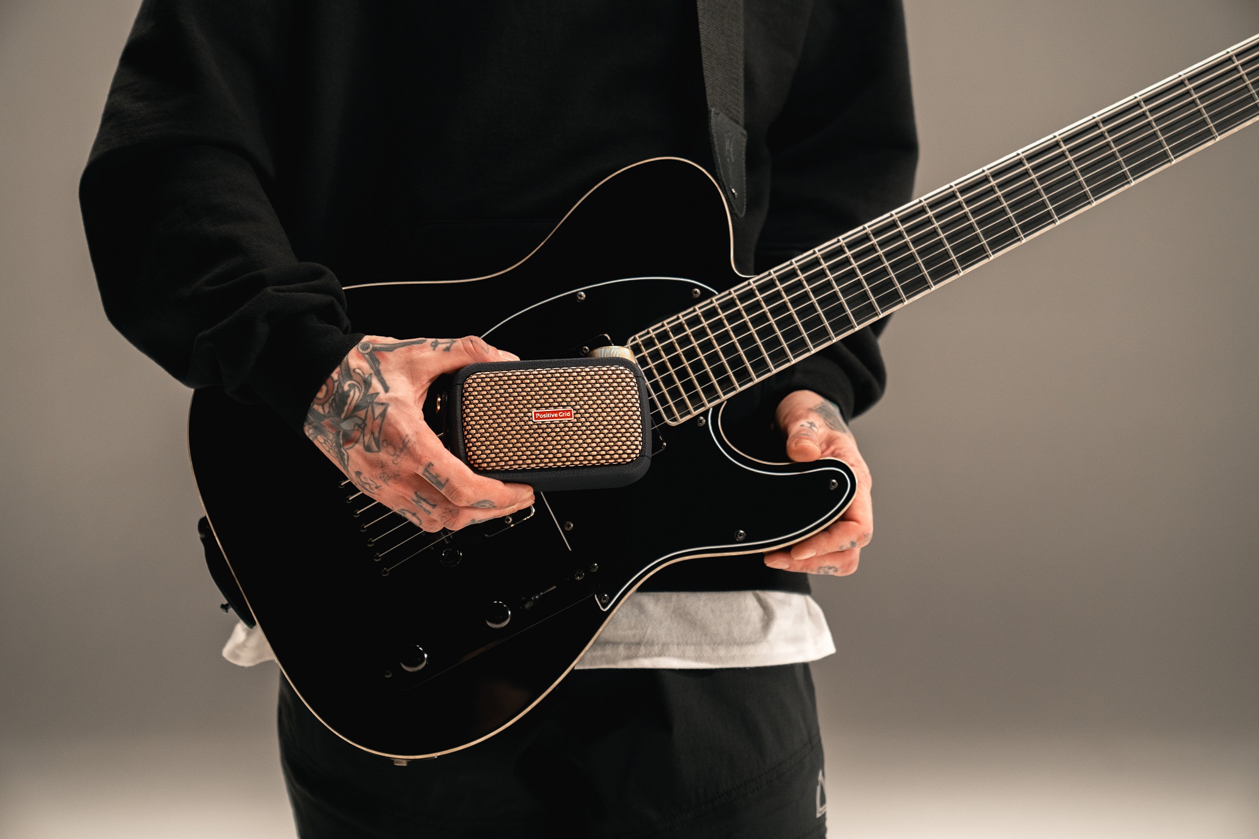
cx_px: 630
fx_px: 2098
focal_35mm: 60
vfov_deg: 22.6
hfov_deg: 33.4
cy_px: 420
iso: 640
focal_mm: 60
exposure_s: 1/125
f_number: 3.5
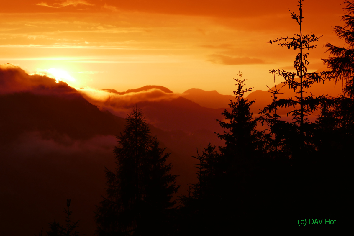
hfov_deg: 17.8
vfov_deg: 11.9
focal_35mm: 115
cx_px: 177
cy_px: 118
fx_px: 1131
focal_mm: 41.7
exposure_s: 1/100
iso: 160
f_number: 5.4
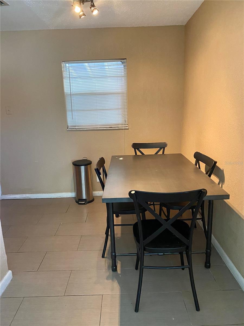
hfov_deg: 53.1
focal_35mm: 26
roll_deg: +0.6
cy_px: 163
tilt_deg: -14.1
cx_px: 122
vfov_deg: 67.3
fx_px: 244
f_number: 1.8
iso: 500
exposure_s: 1/40
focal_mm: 4.25
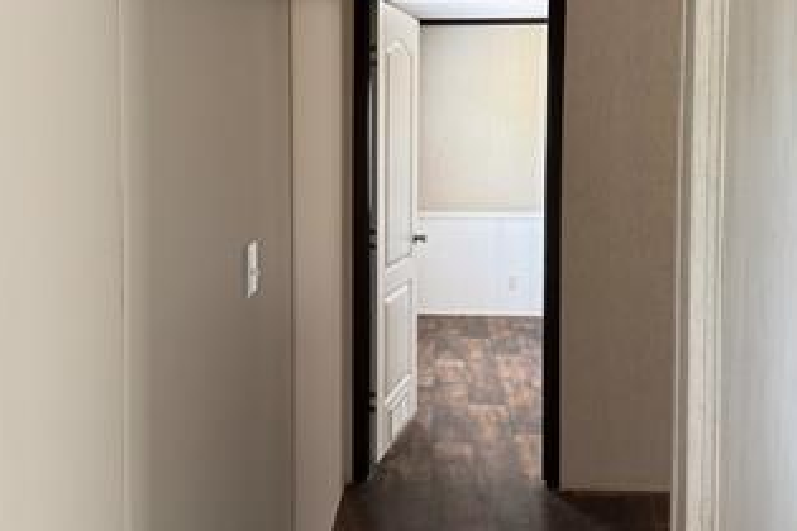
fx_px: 841
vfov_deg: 34.7
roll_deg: +0.2
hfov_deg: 50.7
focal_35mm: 38
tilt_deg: -0.7
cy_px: 177
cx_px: 397
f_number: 1.78
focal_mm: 6.76
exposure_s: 1/61
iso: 200
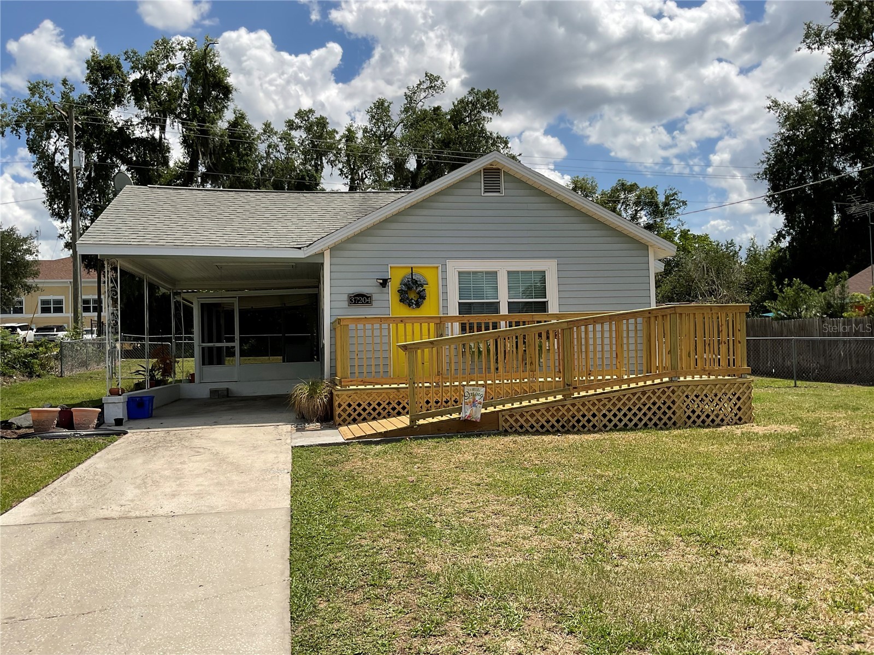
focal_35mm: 29
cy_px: 328
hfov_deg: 61.7
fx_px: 732
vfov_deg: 48.2
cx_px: 437
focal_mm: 3
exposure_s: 1/2959
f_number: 1.8
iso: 16
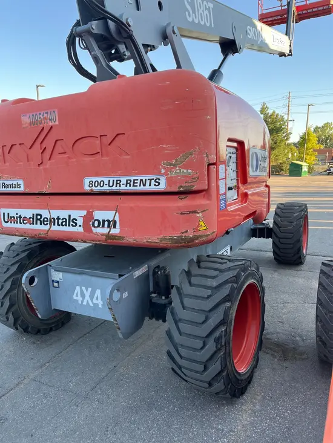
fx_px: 333
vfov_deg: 67.3
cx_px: 166
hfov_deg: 53.1
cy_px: 222
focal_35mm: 26
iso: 40
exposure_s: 1/232
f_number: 1.6
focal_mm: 5.1
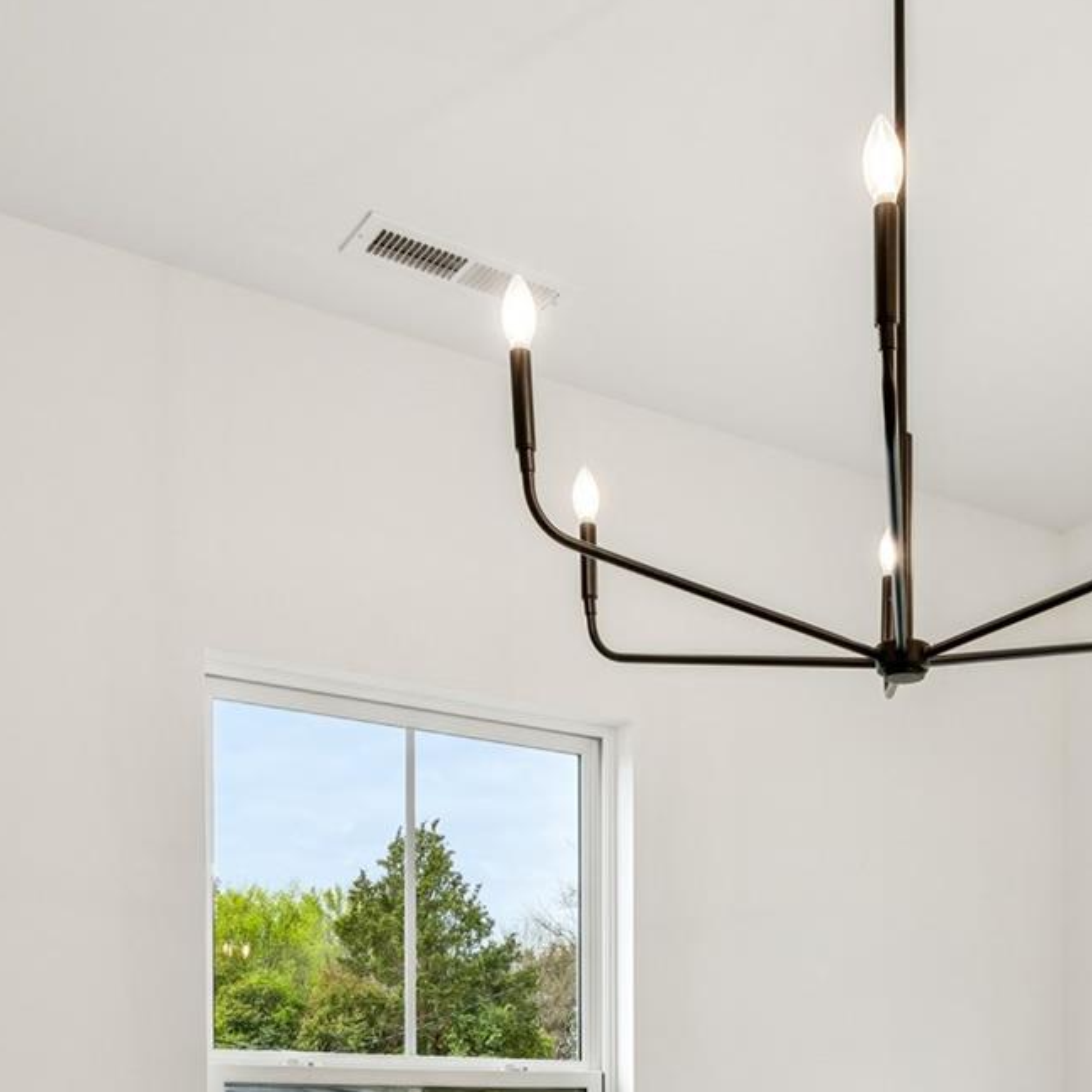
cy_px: 1137
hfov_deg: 38.2
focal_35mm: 44
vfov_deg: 34.5
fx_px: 1554
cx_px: 748
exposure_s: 1/20
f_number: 9
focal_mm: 16.2
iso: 100
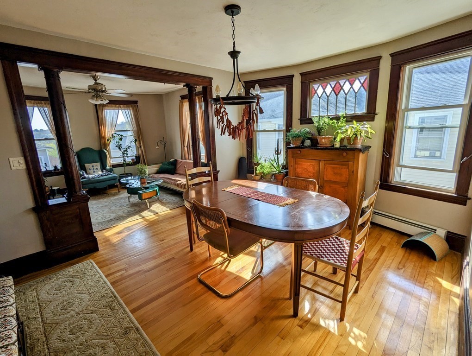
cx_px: 236
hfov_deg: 94.4
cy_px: 178
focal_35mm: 16
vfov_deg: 78.2
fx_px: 218
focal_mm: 2.35
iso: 43
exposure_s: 1/442
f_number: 2.2
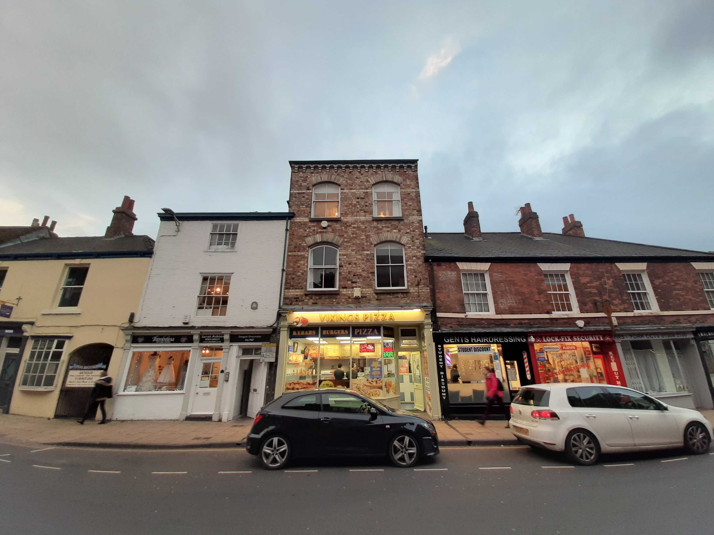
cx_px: 357
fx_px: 268
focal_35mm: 13
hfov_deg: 106.2
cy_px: 268
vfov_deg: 89.9
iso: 40
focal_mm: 1.42
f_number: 2.2
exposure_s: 1/50
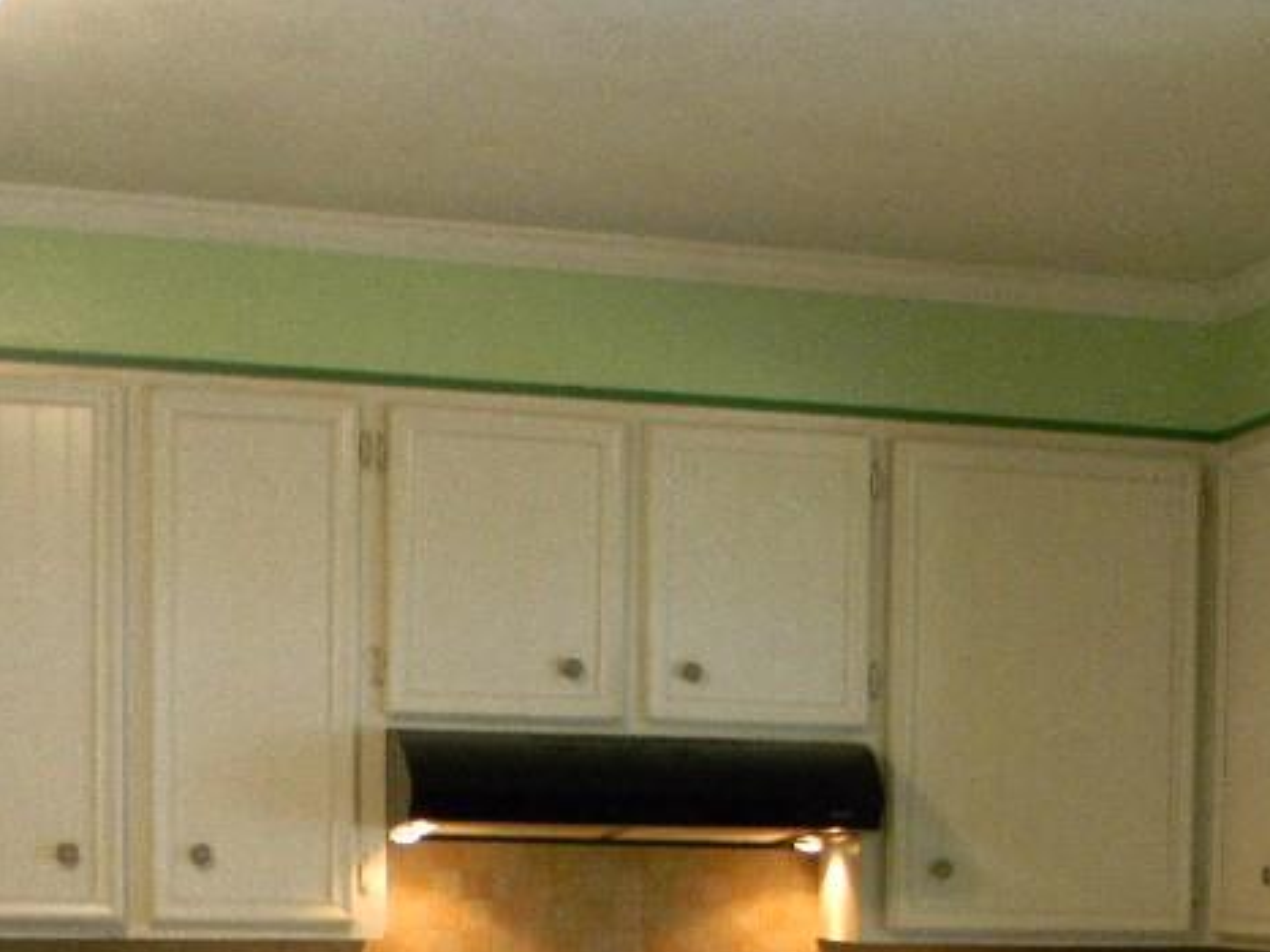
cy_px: 1039
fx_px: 2898
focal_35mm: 79
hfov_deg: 24.0
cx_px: 1167
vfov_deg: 18.0
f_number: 3.7
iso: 236
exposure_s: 1/30
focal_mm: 6.4
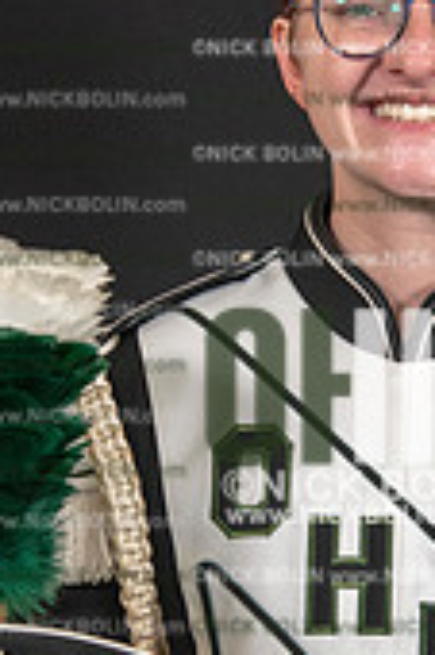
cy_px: 416
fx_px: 1925
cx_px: 366
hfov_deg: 12.8
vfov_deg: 19.3
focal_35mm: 106
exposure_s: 1/400
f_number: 5.6
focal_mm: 40
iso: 2000
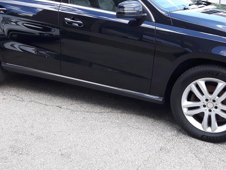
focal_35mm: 55
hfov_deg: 34.9
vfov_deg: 26.5
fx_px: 359
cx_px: 115
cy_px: 63
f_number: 1.9
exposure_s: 1/161
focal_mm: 3.7
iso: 40
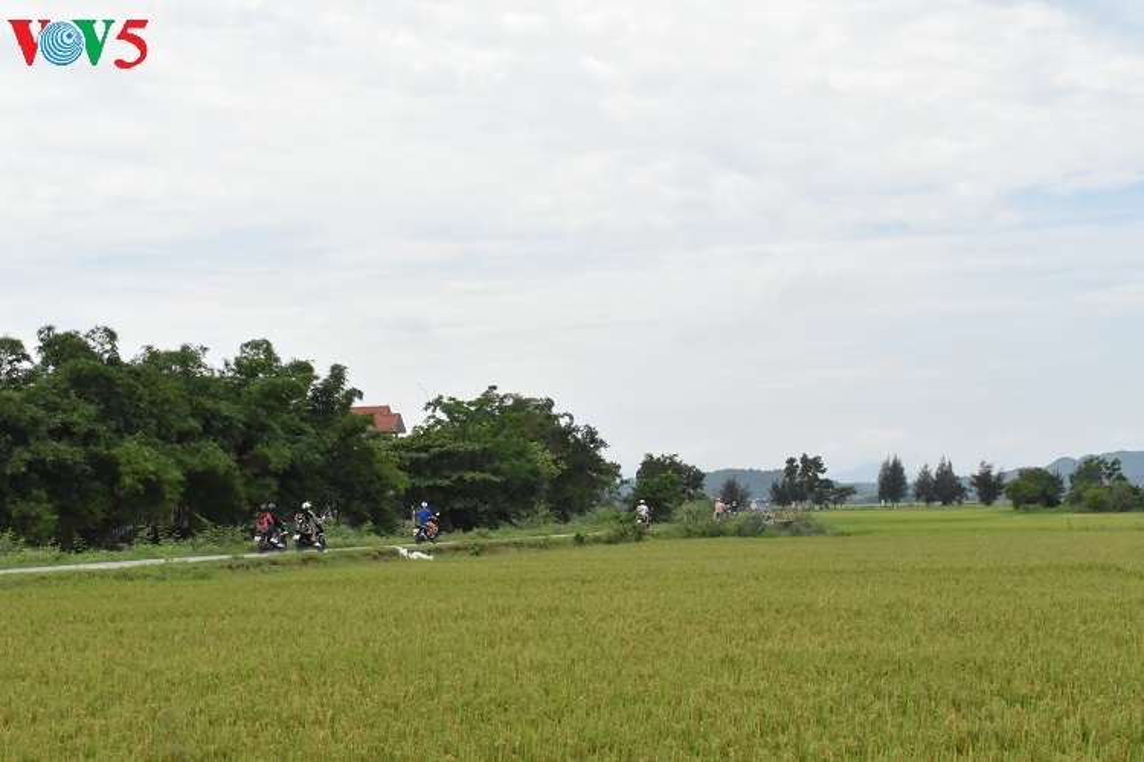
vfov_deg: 28.9
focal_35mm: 46
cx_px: 572
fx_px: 1478
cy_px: 381
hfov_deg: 42.3
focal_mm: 31
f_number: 20
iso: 3200
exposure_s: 1/1600
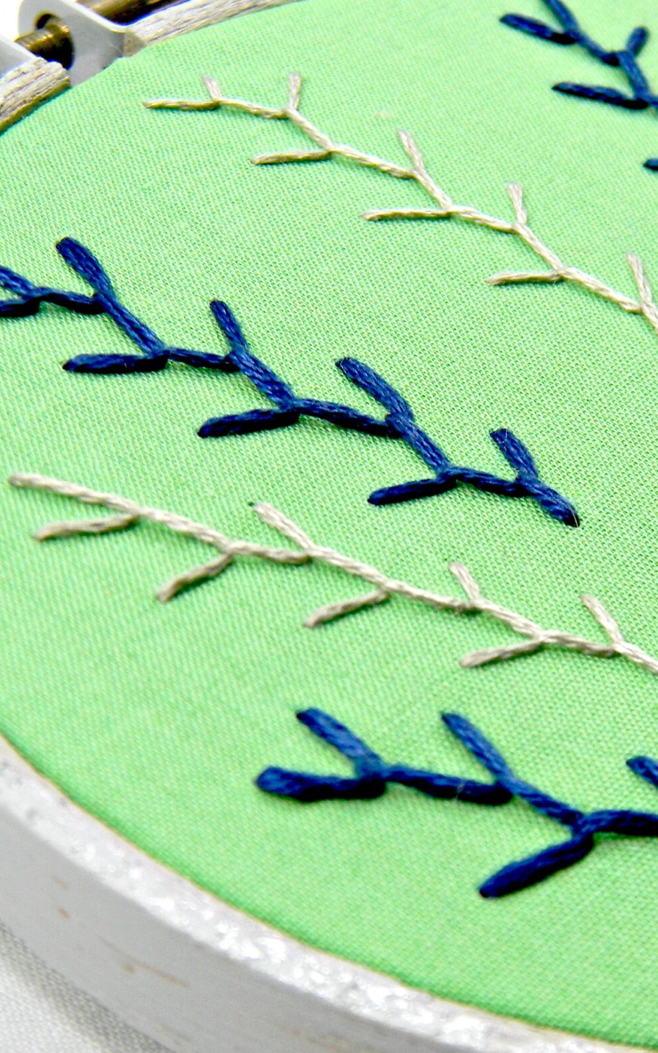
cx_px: 635
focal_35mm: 81
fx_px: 2325
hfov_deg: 15.8
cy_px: 632
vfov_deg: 25.5
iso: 80
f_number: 3.9
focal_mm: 8.6
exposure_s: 1/163
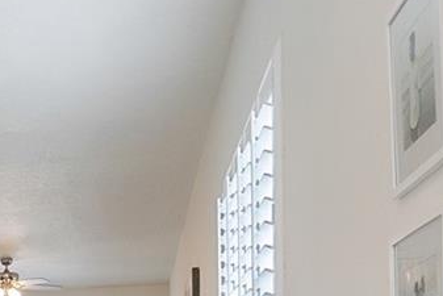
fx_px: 936
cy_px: 433
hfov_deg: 22.9
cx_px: -171
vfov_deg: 16.5
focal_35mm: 76
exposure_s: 1/30
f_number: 9
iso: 2000
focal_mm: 16
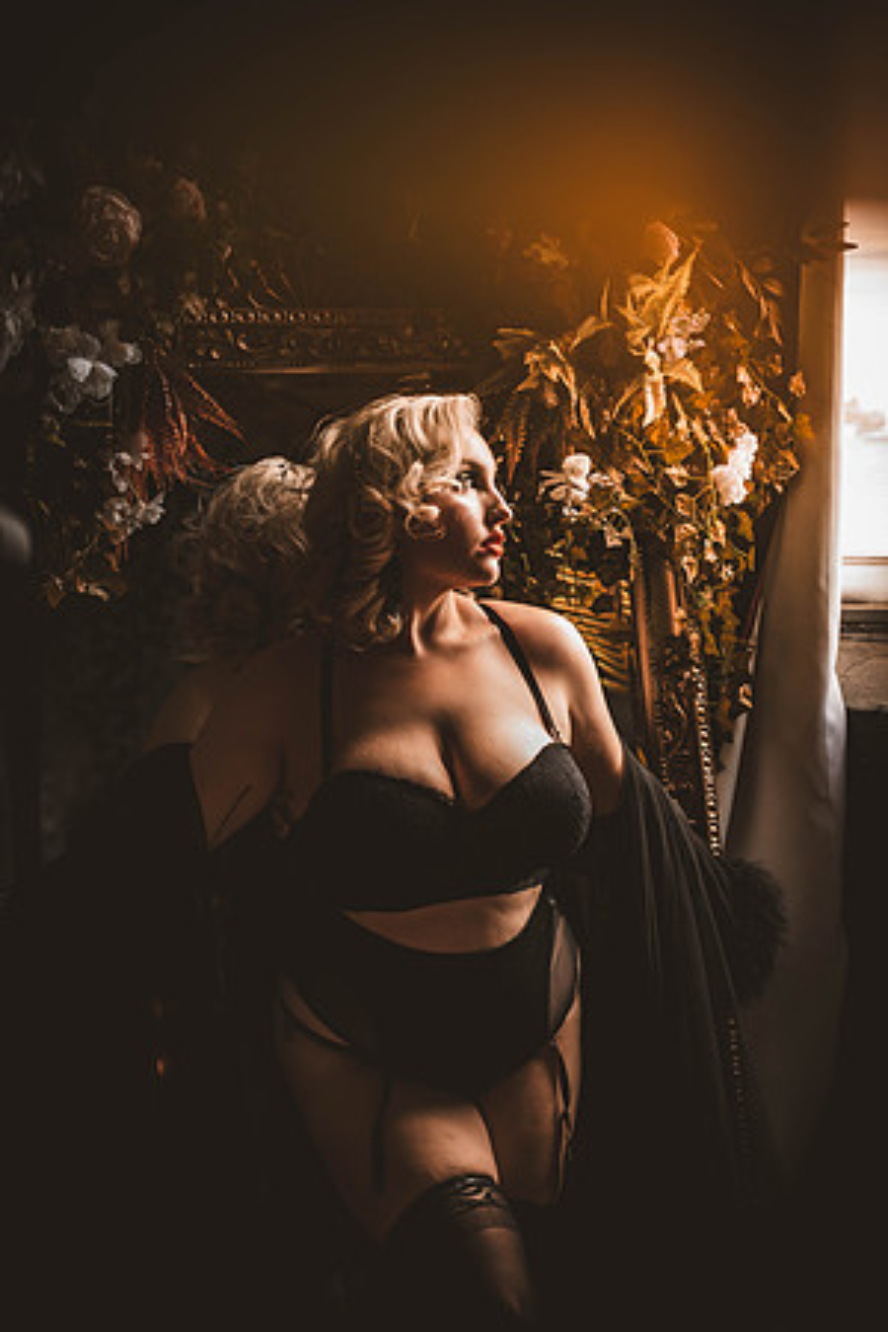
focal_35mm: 62
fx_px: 2294
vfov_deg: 32.4
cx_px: 444
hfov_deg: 21.9
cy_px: 666
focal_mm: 62
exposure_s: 1/400
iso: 1250
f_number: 2.8
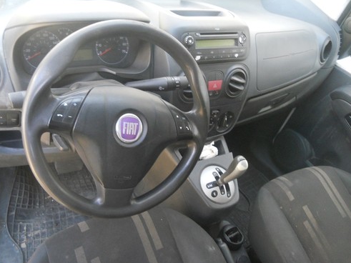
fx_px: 335
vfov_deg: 42.8
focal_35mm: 33
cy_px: 114
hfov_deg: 55.2
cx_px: 152
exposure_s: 1/30
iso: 250
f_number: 3.2
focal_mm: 4.9
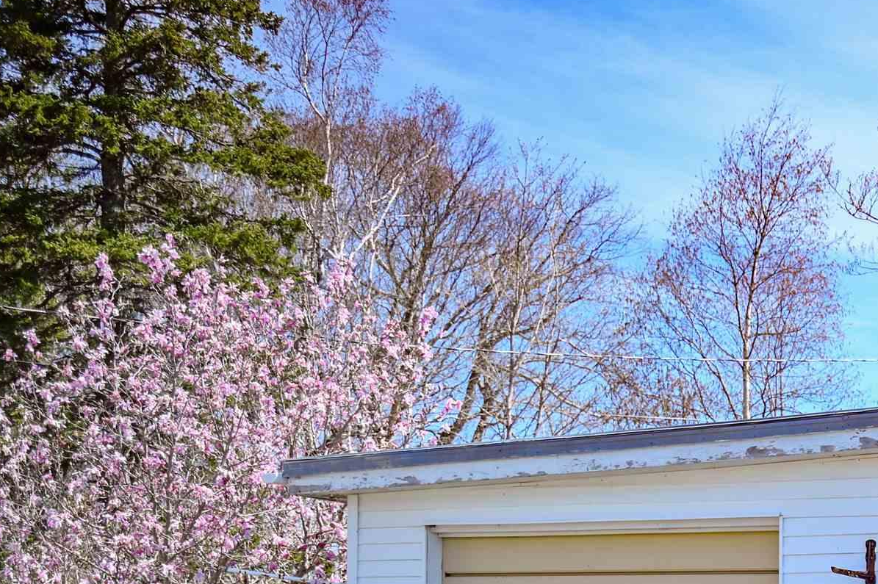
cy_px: 669
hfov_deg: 25.7
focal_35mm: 72
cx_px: 1001
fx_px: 1755
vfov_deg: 18.1
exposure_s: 1/500
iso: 100
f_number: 7.1
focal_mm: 28
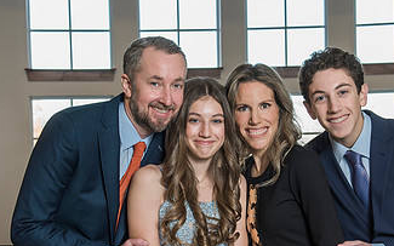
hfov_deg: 29.0
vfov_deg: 18.2
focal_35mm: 71
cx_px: 215
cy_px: 192
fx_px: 762
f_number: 5.6
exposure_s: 1/125
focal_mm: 38
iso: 800
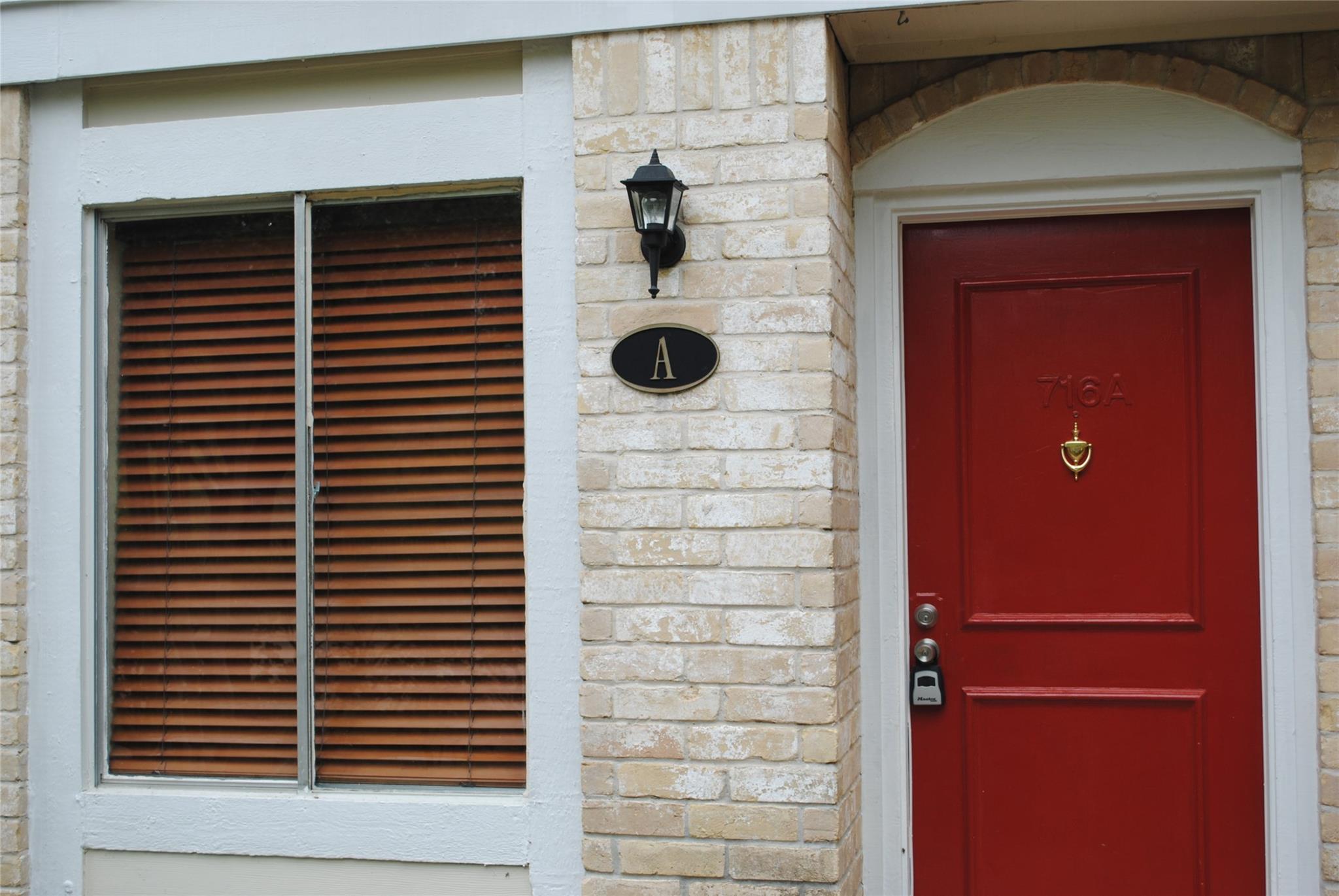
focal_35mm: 45
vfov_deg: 29.9
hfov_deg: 43.6
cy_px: 448
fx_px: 1675
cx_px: 670
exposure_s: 1/125
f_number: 5.6
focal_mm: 30
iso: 100
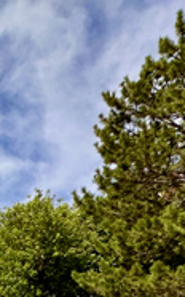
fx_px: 412
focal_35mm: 51
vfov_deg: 32.2
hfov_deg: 19.4
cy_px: 364
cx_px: -144
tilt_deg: +7.4
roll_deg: -1.0
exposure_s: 1/3125
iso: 40
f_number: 2.2
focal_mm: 2.22
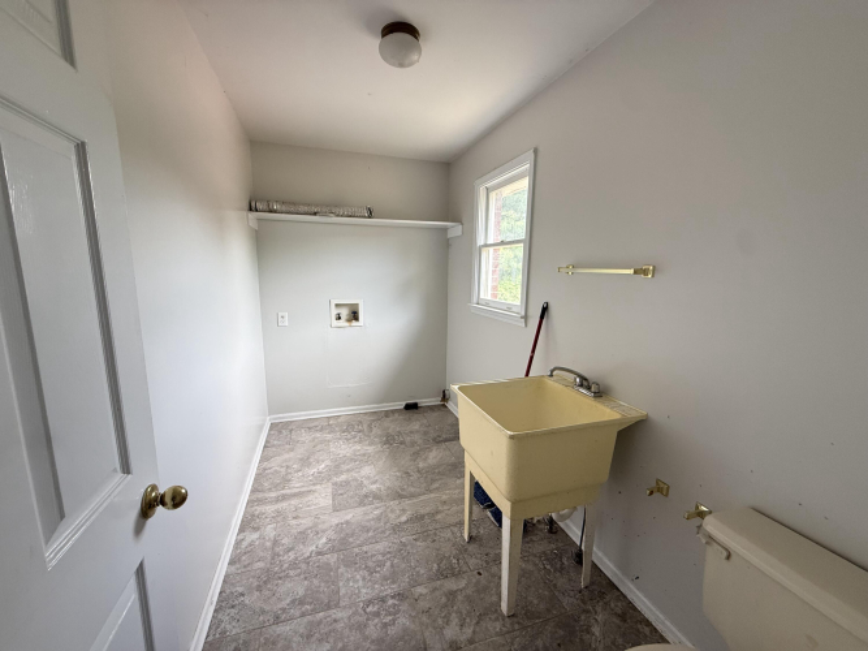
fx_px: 351
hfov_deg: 102.1
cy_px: 326
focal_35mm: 14
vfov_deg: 85.7
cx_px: 434
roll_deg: -0.9
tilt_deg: -8.4
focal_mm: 2.22
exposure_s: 1/99
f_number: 2.2
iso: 250
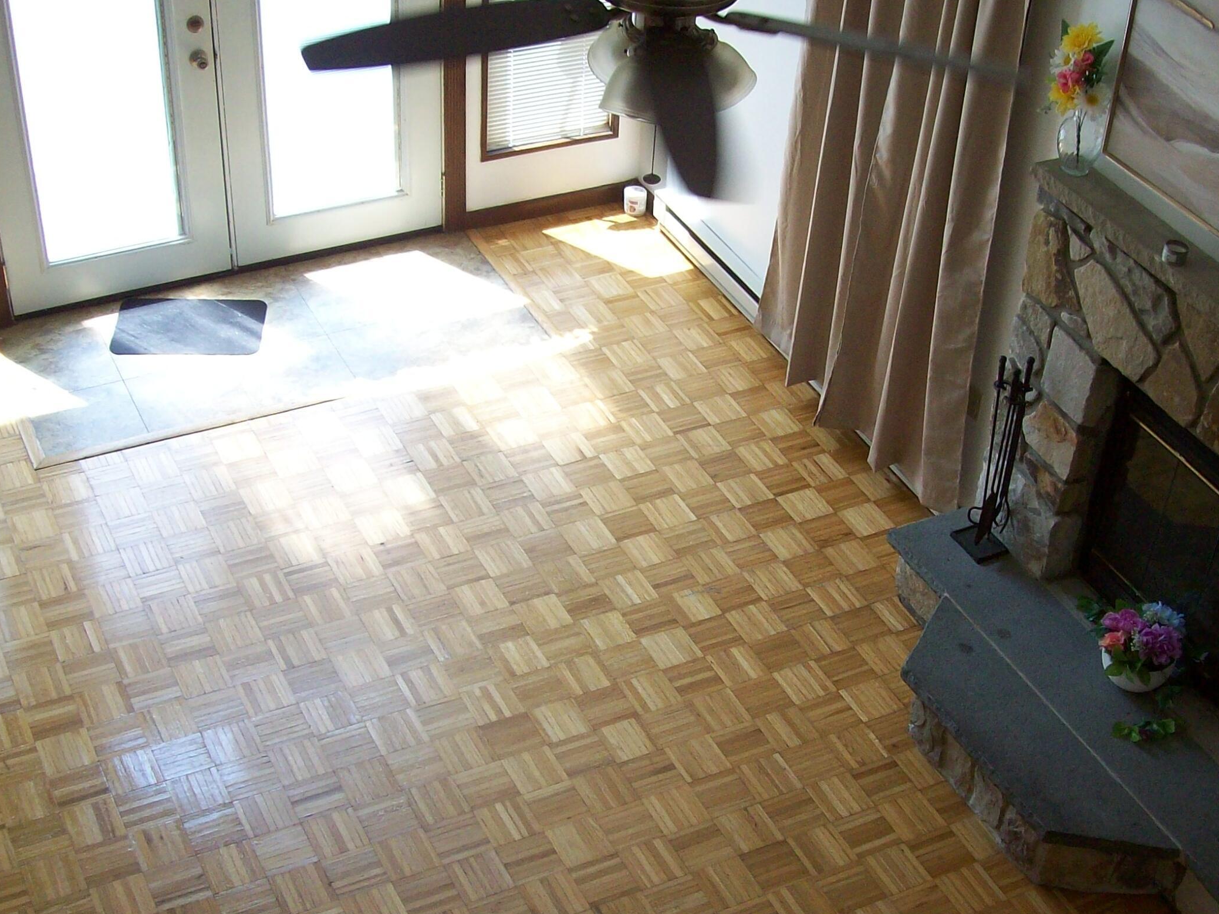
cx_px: 652
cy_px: 566
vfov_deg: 27.9
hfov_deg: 36.8
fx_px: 1831
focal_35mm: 52
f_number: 2.7
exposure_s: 1/64
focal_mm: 6
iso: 103
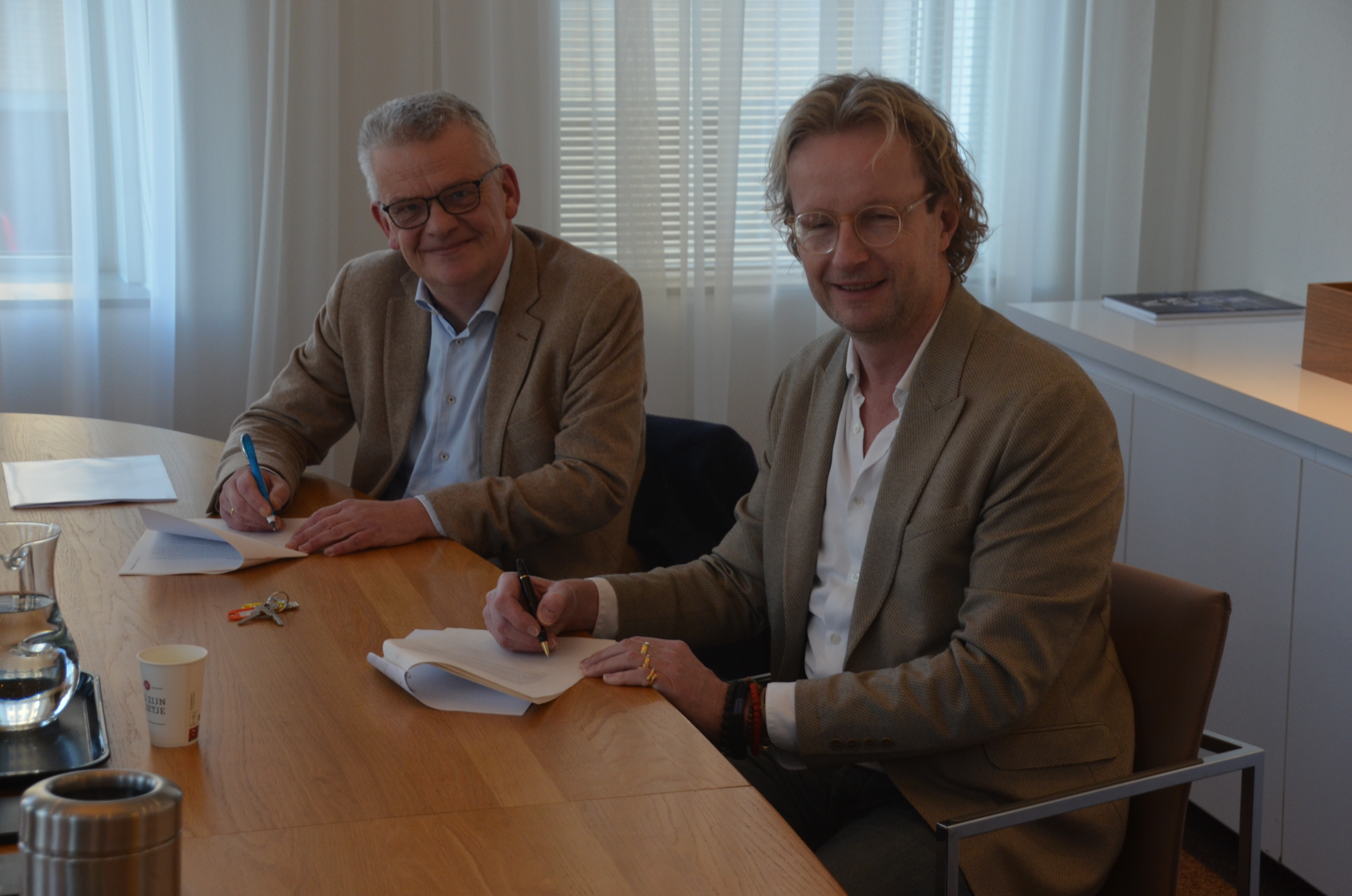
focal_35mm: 138
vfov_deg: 9.9
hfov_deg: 14.9
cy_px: 448
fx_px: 5172
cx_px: 676
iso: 560
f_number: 5.6
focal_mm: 92
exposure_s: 1/60
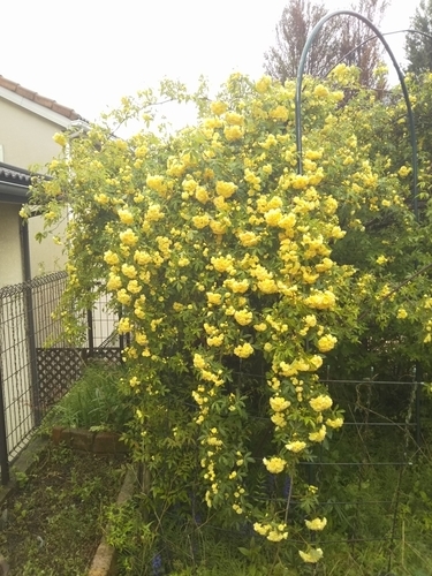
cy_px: 288
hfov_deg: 46.8
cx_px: 216
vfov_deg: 60.0
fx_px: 499
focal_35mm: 30
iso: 64
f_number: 2.2
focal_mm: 4
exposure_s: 1/120
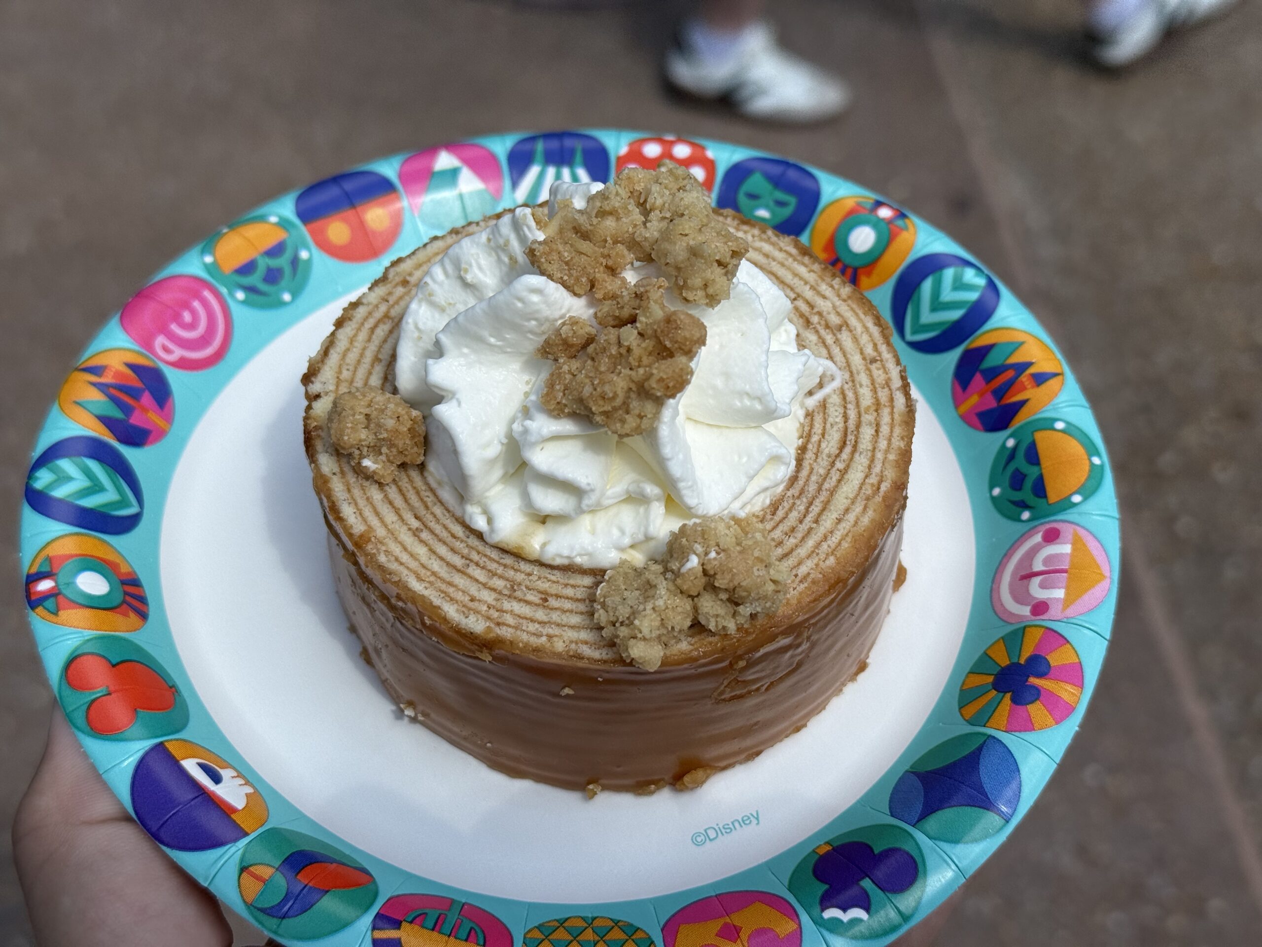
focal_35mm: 48
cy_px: 474
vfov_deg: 30.3
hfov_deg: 39.7
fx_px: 1750
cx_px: 631
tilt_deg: -44.9
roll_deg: +4.7
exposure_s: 1/4329
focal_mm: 6.76
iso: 64
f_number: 1.78
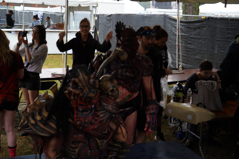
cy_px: 80
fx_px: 312
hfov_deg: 41.9
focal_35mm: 47
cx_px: 120
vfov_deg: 28.6
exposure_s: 1/50
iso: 125
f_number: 4
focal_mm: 47
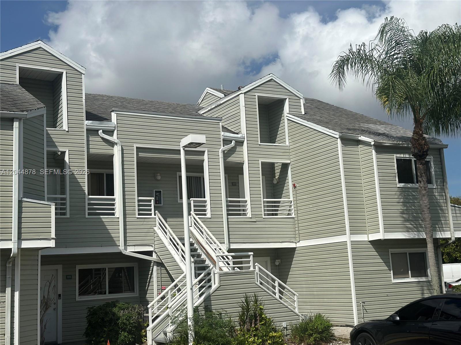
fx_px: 639
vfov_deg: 30.3
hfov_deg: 39.7
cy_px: 172
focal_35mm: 48
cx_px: 230
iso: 100
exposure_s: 1/15873
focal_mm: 6.86
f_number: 1.78
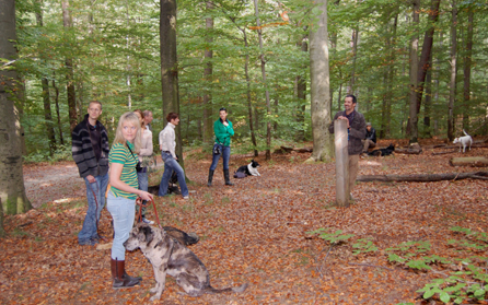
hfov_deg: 52.7
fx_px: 492
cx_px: 243
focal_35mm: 37
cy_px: 144
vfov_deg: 34.4
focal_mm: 24
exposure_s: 1/60
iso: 560
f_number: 4
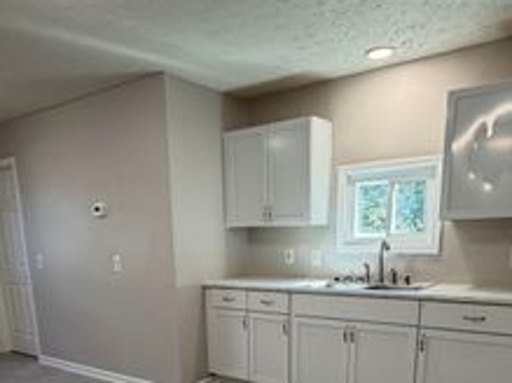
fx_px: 473
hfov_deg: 56.8
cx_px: 243
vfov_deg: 40.5
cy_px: 351
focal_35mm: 32
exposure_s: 1/120
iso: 160
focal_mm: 2.22
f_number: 2.2
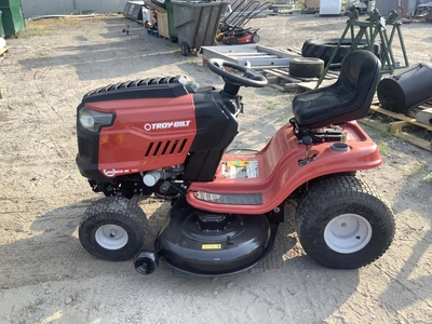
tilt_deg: -25.8
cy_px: 162
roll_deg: +1.3
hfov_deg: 58.4
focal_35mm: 31
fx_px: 387
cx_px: 216
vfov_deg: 45.4
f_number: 2.4
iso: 25
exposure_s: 1/271
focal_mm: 3.3
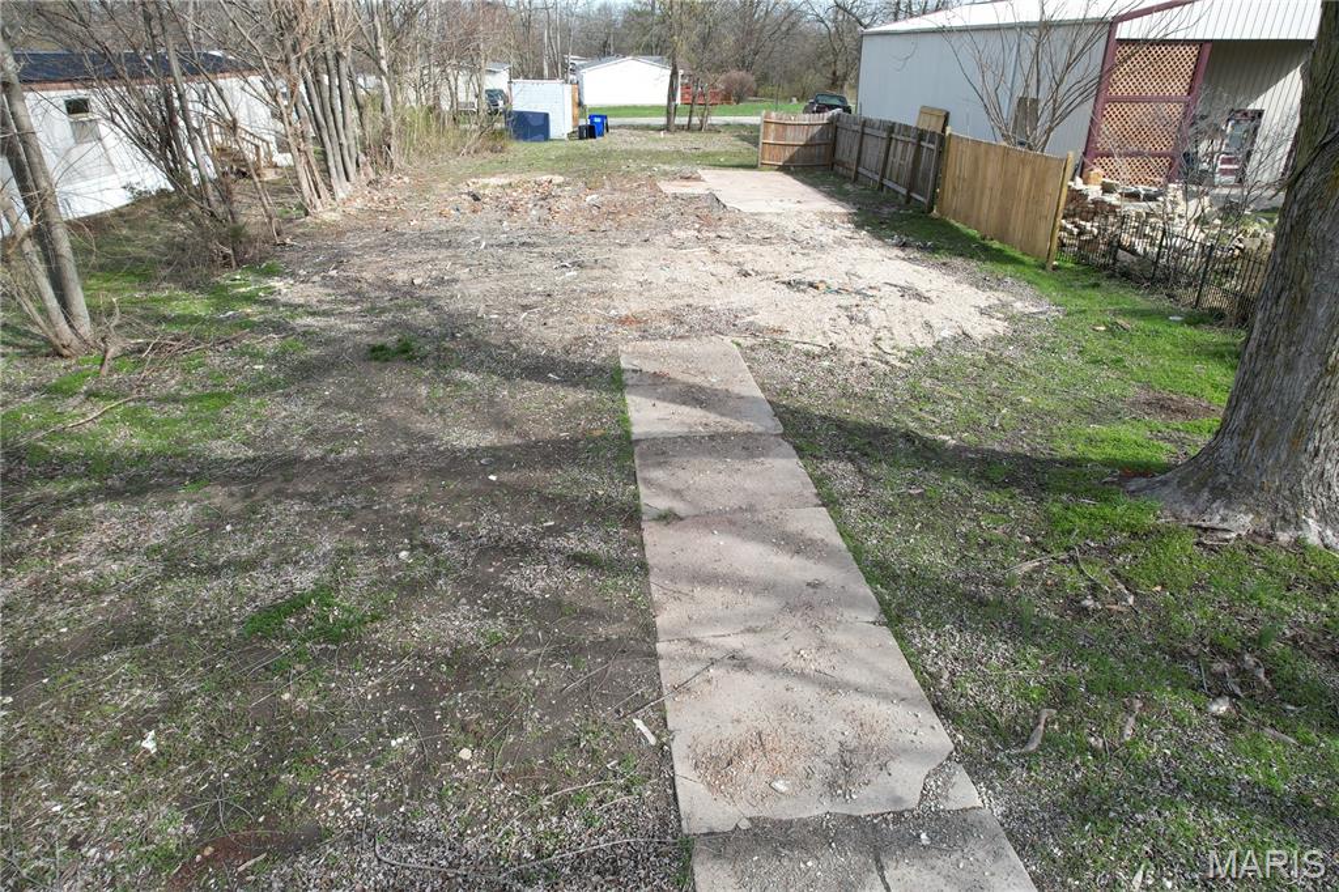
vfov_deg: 57.2
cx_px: 670
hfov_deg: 78.6
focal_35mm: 22
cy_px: 446
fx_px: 818
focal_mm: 8.38
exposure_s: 1/725
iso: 100
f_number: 2.8
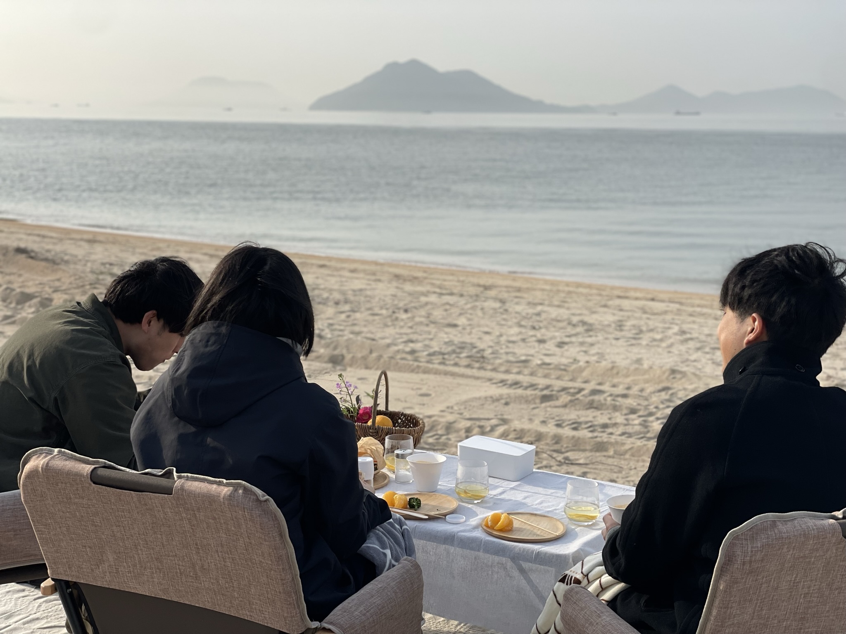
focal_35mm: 52
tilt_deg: -8.9
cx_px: 423
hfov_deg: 36.8
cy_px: 317
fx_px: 1271
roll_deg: -0.7
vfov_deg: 28.0
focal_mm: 6
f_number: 2
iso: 32
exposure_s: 1/2179
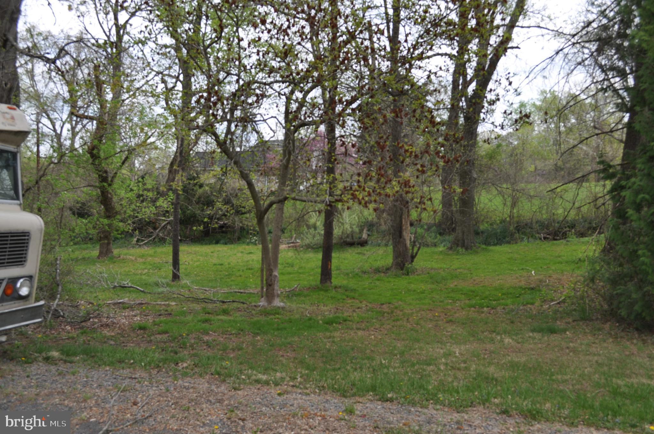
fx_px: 544
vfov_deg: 43.5
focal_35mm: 30
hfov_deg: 62.0
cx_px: 327
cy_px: 217
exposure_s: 1/200
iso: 200
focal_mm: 20
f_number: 7.1
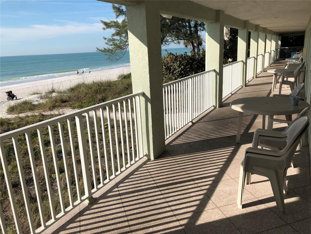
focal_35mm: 28
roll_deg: +2.9
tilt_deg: -15.3
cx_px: 156
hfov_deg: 63.4
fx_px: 252
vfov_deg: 49.7
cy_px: 117
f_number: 1.8
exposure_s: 1/2825
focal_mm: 4
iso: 20
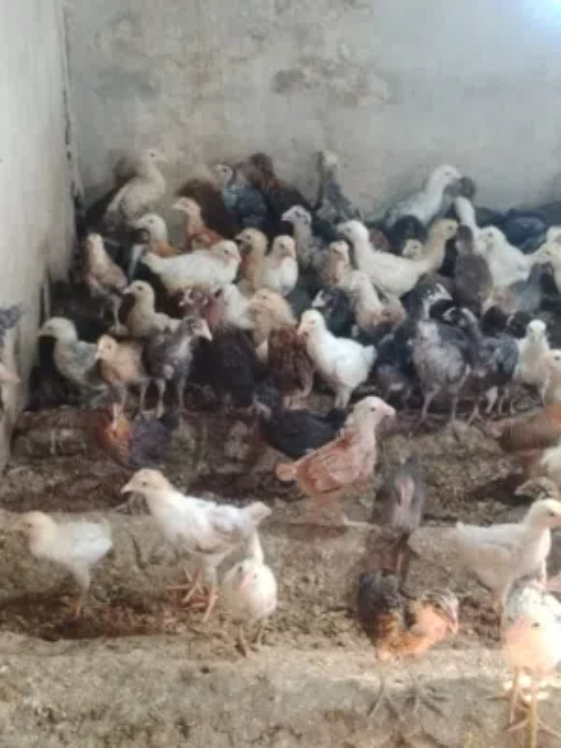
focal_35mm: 61
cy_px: 374
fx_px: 1318
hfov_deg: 24.0
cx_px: 280
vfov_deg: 31.7
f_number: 1.8
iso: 362
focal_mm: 4.25
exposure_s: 1/33.3
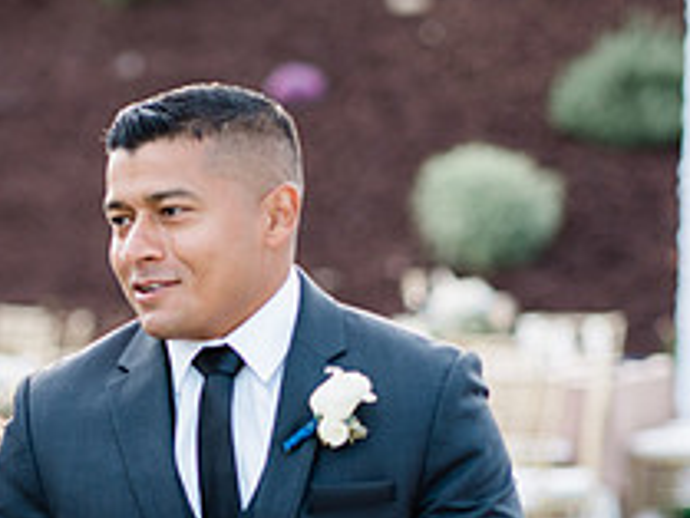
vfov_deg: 6.5
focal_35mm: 227
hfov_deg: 8.7
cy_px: 503
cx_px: 162
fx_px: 4527
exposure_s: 1/640
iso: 160
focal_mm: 85
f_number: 2.2
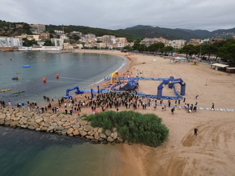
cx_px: 118
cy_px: 88
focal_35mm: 24
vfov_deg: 56.8
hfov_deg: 71.6
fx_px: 163
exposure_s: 1/60
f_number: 1.7
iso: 110
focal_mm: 6.72
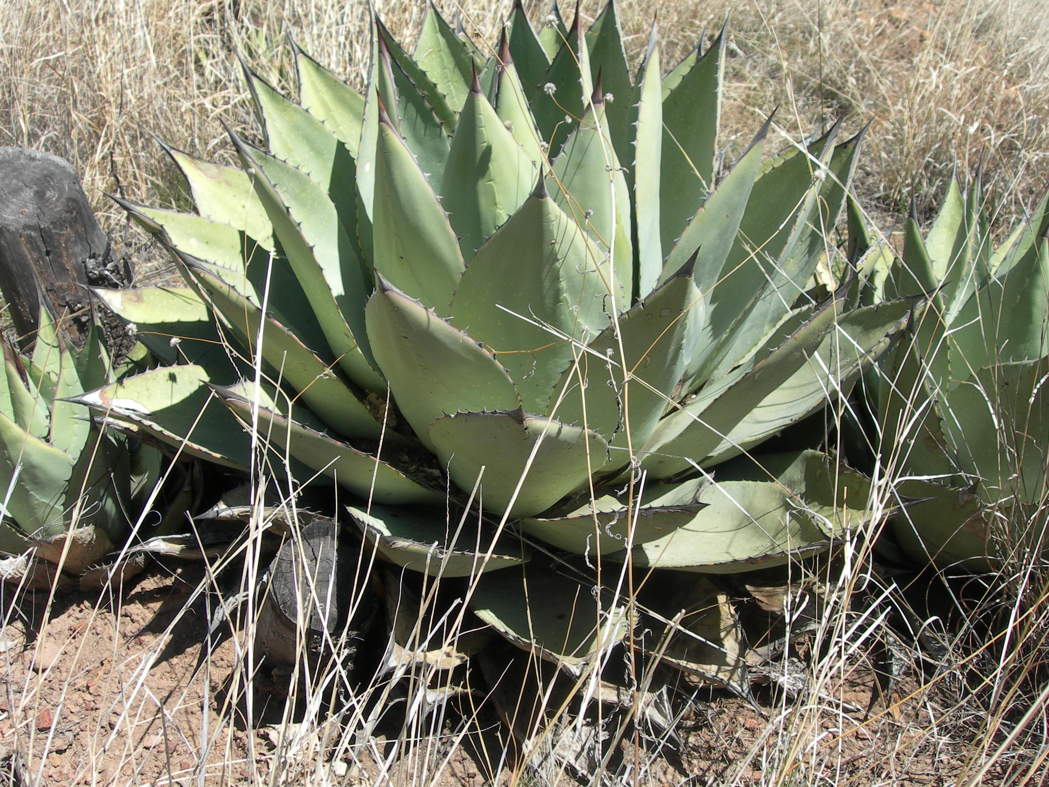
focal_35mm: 40
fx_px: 1212
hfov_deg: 46.8
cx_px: 518
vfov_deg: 36.0
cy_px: 408
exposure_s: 1/320
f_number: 4.8
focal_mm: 7.8
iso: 50
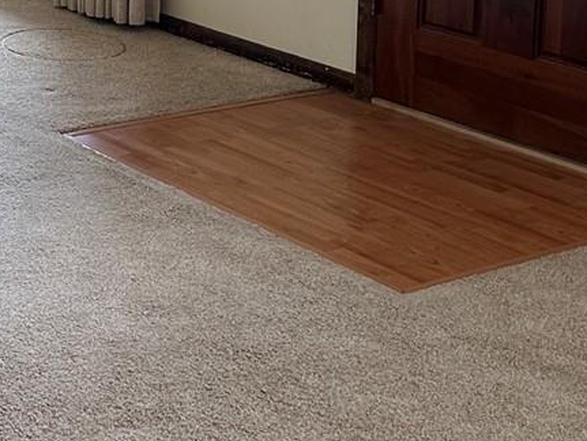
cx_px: -124
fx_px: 1510
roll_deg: +0.9
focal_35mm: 89
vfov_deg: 16.0
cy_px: -75
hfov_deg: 20.5
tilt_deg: -10.6
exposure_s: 1/120
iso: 200
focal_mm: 6.86
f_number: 1.78
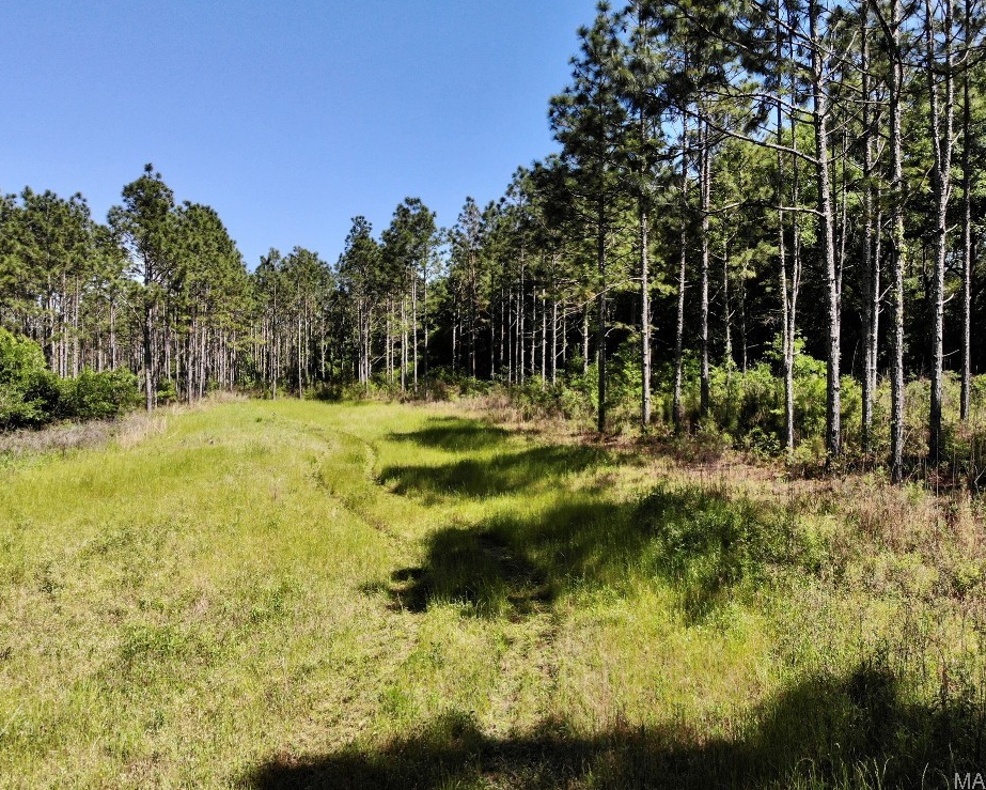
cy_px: 389
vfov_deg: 55.0
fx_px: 759
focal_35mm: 26
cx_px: 527
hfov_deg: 65.9
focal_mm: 4.5
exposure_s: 1/1600
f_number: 2.8
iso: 110
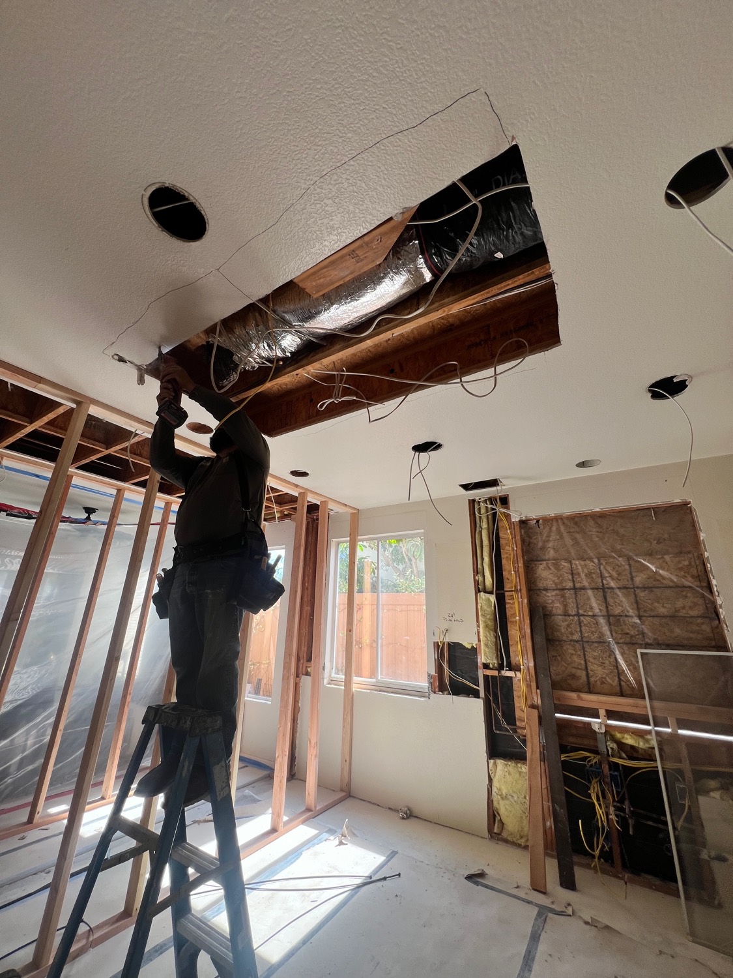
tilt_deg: +19.4
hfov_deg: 89.9
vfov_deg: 106.2
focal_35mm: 13
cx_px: 366
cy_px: 489
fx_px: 367
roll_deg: -1.3
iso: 32
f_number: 1.8
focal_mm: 1.57
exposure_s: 1/178
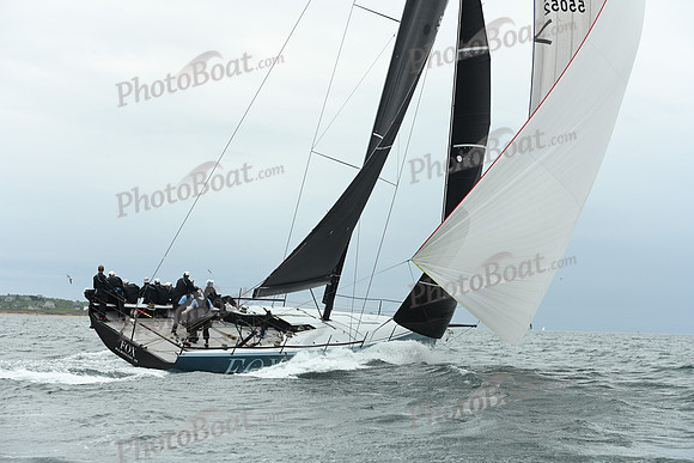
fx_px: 1350
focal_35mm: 70
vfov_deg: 19.5
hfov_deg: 28.8
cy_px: 232
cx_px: 347
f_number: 6.3
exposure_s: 1/800
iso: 400
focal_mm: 70
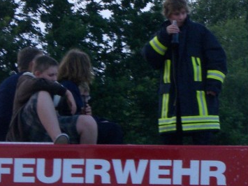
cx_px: 266
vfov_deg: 5.8
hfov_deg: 7.7
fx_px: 1841
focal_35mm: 257
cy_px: 78
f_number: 5.2
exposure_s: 1/160
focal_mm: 18.6
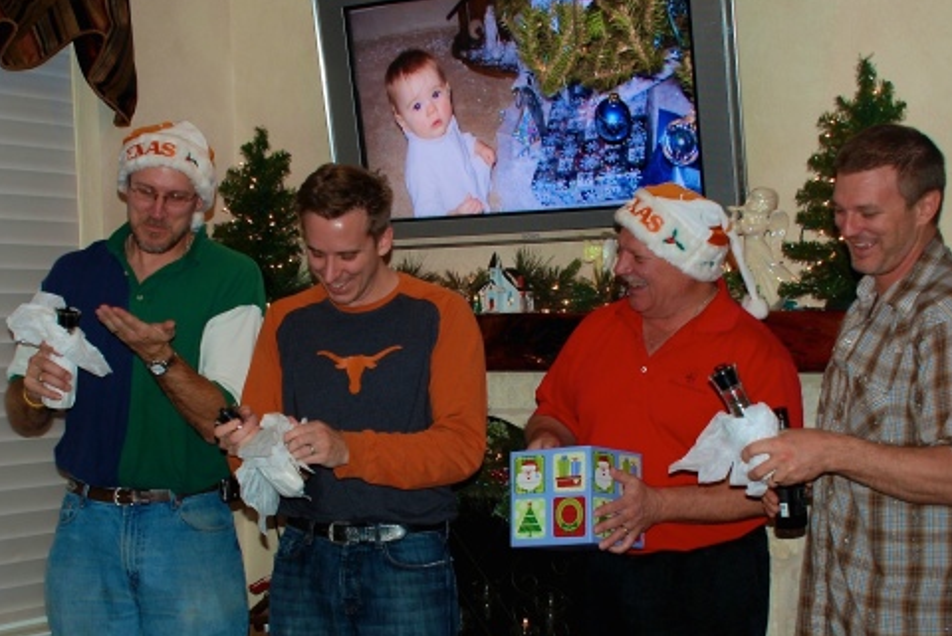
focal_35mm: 65
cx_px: 424
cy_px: 421
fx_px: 1720
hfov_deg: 30.9
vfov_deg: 20.9
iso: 200
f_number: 4
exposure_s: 1/60
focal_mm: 26
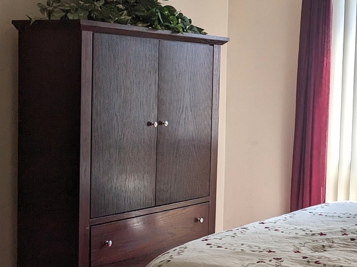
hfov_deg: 27.6
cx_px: 344
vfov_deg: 21.9
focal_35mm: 67
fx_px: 691
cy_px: 132
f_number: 1.73
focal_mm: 4.38
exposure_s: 1/156
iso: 55
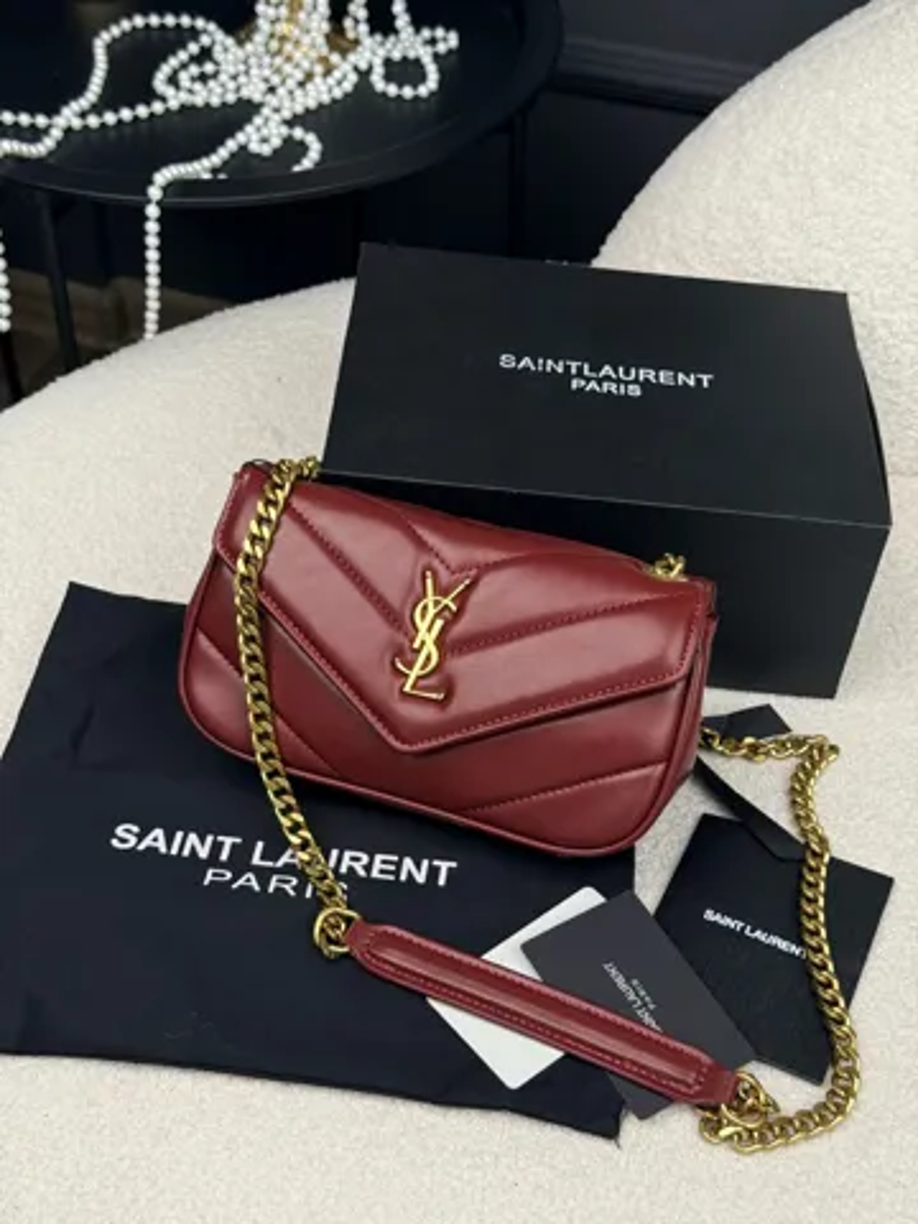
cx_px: 459
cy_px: 612
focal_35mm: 48
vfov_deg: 39.7
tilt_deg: -43.9
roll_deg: -2.5
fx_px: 1697
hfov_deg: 30.3
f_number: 1.78
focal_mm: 6.76
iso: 80
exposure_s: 1/371
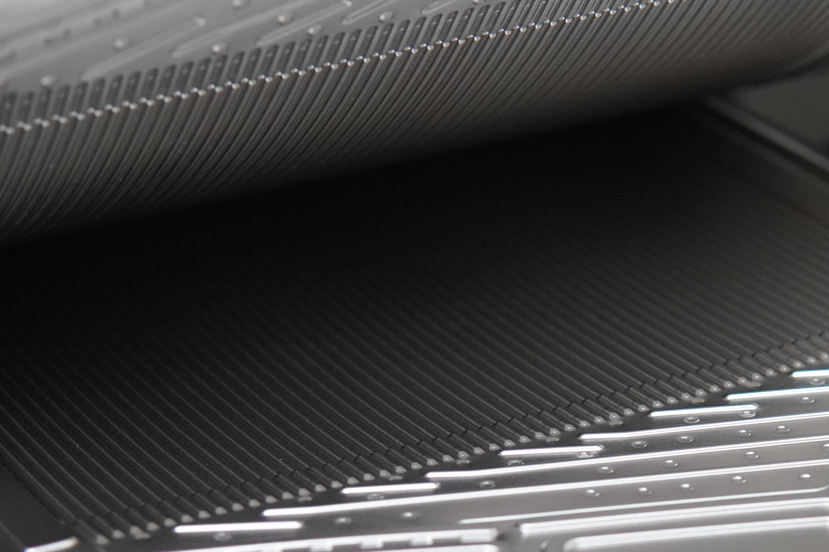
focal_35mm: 112
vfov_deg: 12.1
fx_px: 2579
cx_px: 651
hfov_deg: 18.1
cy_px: 562
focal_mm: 30
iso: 1000
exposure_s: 1/60
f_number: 4
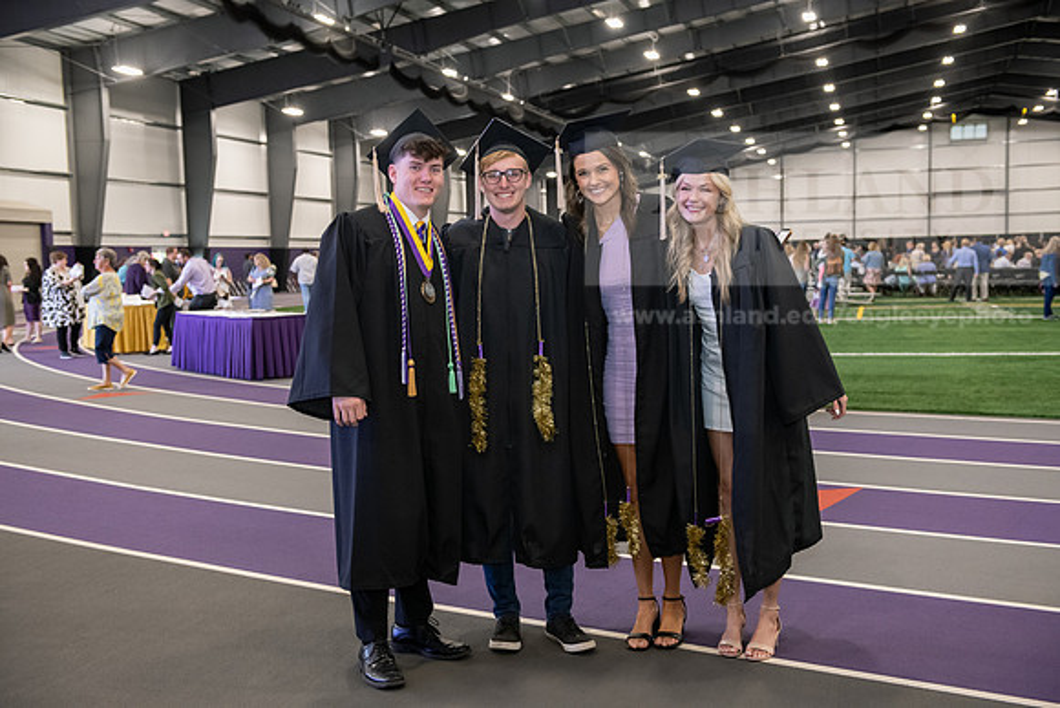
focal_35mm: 42
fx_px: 1237
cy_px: 354
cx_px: 530
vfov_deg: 31.9
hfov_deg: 46.4
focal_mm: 42
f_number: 4
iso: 2500
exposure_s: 1/160
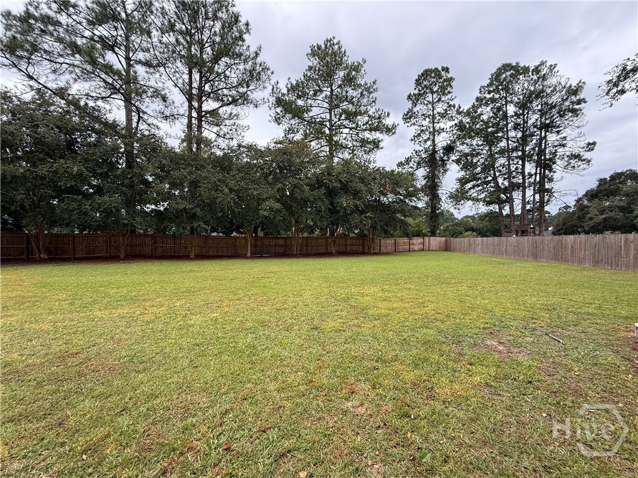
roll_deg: -1.2
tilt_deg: -0.2
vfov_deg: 85.7
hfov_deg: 102.1
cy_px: 239
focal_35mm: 14
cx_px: 319
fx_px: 258
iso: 64
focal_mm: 2.22
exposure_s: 1/132
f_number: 2.2
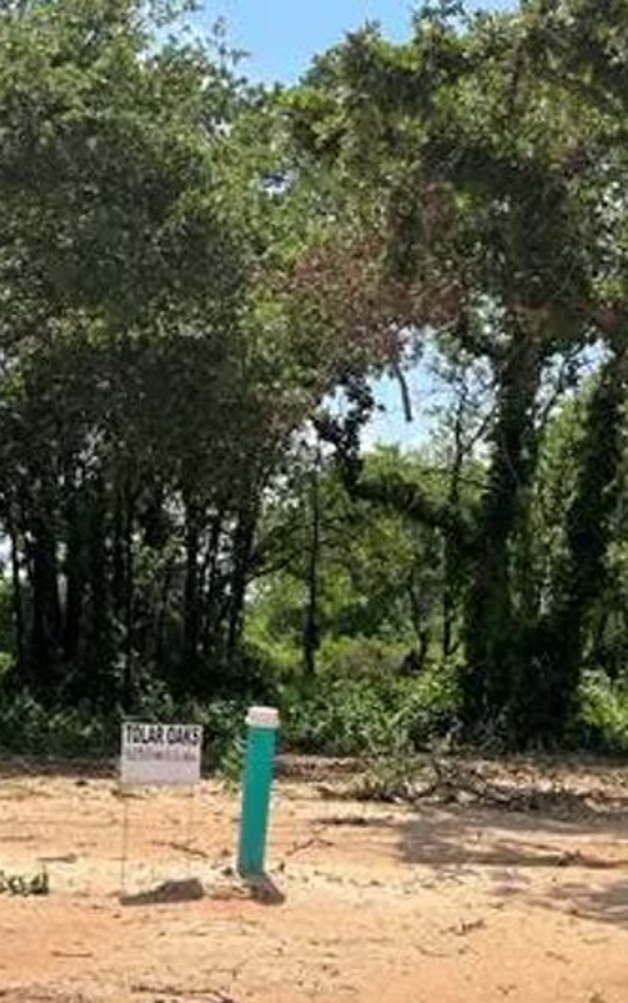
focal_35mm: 53
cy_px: 603
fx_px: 1450
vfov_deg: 38.0
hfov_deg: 24.3
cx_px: 217
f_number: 1.6
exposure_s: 1/3135
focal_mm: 5.1
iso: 50
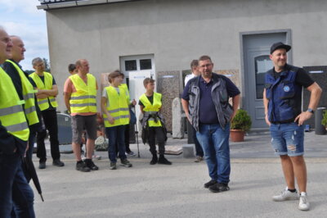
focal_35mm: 42
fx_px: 381
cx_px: 164
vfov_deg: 31.8
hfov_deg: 46.4
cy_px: 109
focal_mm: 28
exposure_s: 1/320
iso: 200
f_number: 9
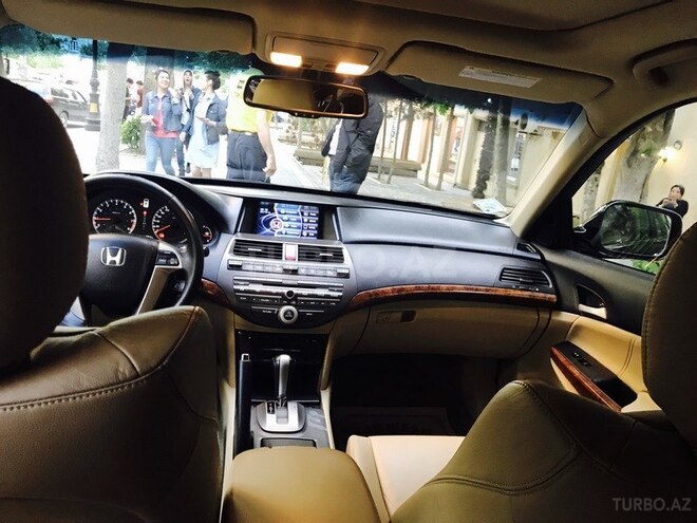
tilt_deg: -14.4
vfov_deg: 49.7
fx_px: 564
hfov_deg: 63.4
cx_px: 348
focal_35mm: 28
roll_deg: -8.0
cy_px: 262
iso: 64
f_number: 1.8
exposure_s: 1/17
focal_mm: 3.99
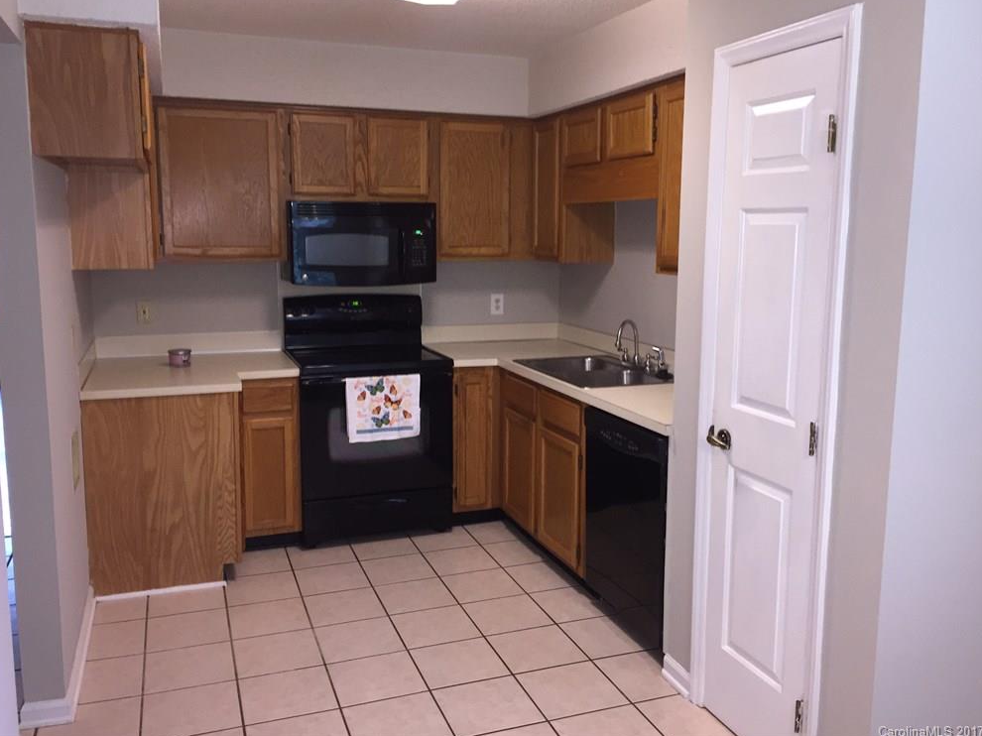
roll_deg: -0.5
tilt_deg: -7.3
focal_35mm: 30
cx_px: 484
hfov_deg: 60.0
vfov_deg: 46.8
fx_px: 851
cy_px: 360
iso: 125
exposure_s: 1/24
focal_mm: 4.15
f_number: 2.2
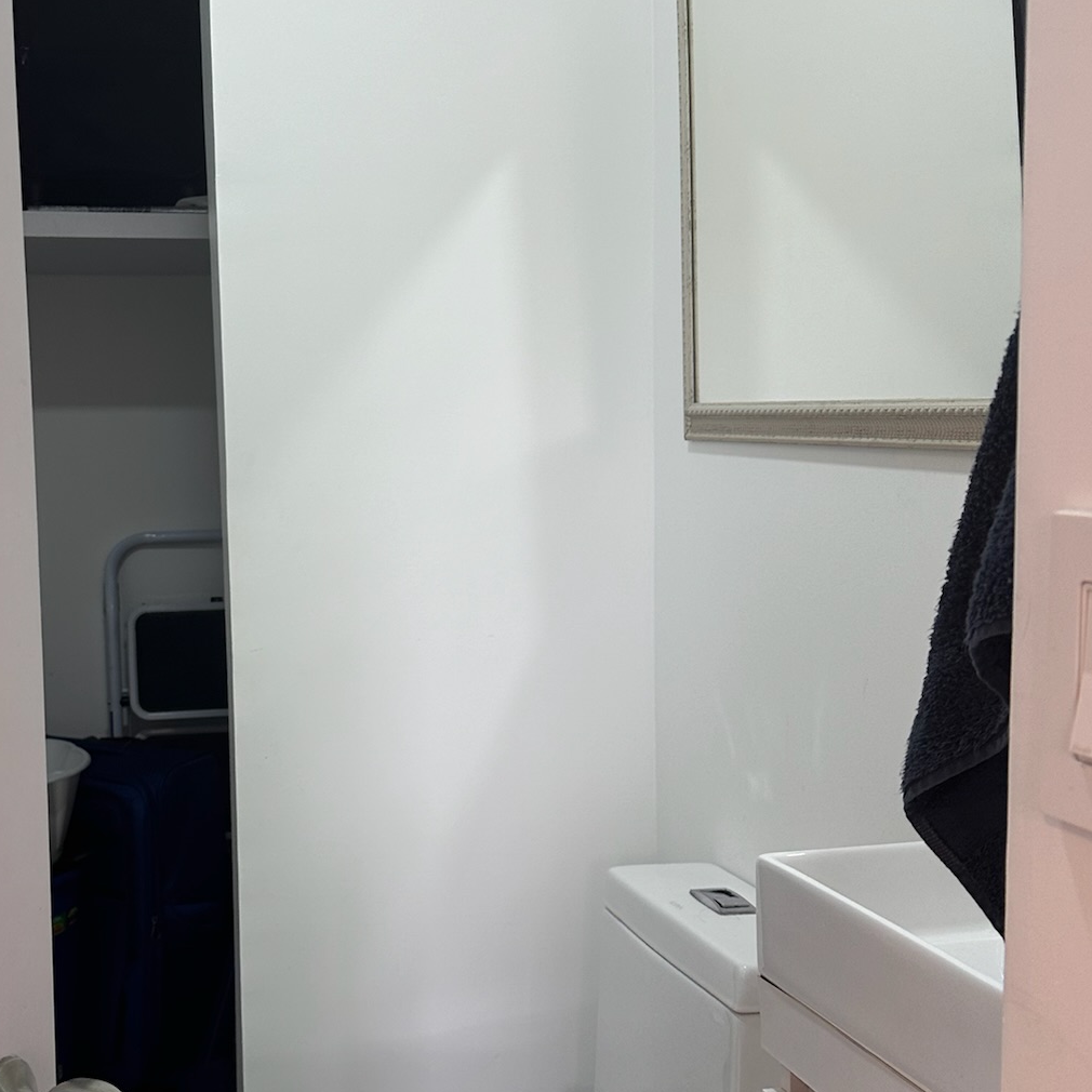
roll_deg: +0.6
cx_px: 332
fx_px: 1535
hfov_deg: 38.6
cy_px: 595
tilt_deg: -5.3
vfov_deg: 39.1
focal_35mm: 43
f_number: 1.78
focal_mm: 6.86
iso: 100
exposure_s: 1/120
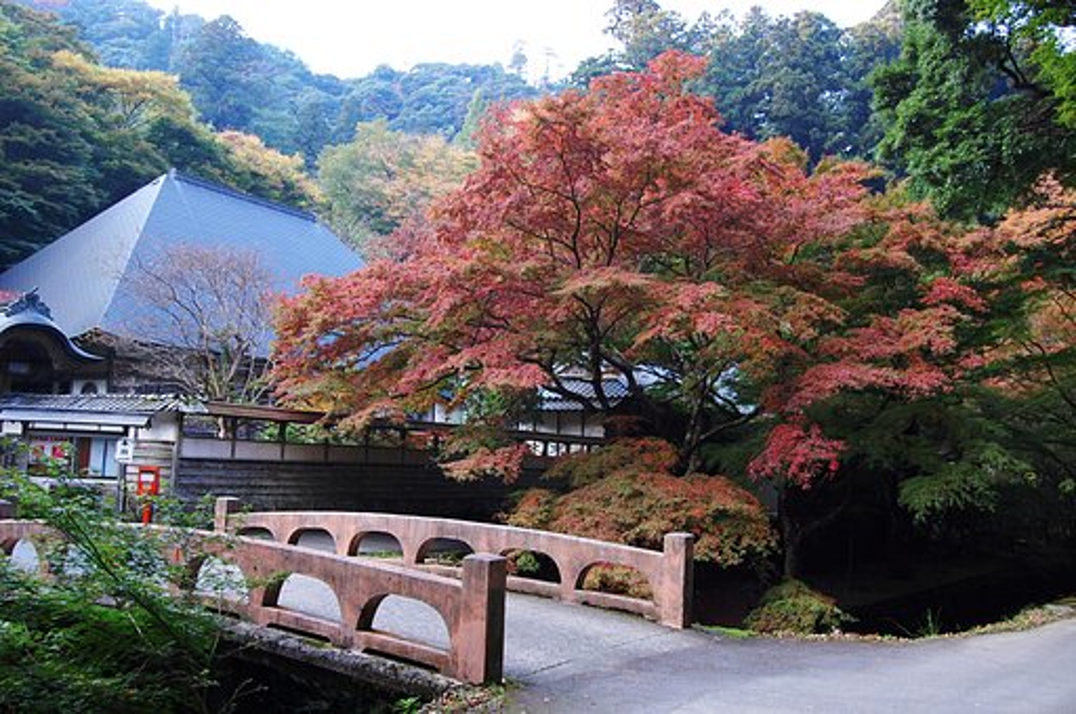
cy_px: 357
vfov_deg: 43.5
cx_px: 538
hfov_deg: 62.0
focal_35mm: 30
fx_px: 896
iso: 400
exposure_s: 1/40
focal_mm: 20
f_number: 5.6
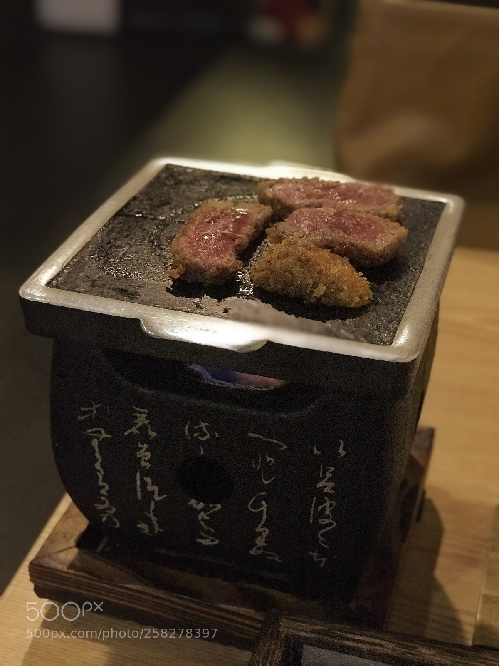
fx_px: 1096
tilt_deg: -29.3
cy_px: 333
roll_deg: -0.1
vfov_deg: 33.8
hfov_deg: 25.7
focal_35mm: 57
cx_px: 250
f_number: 2.8
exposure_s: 1/60
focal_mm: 6.6
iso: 1250
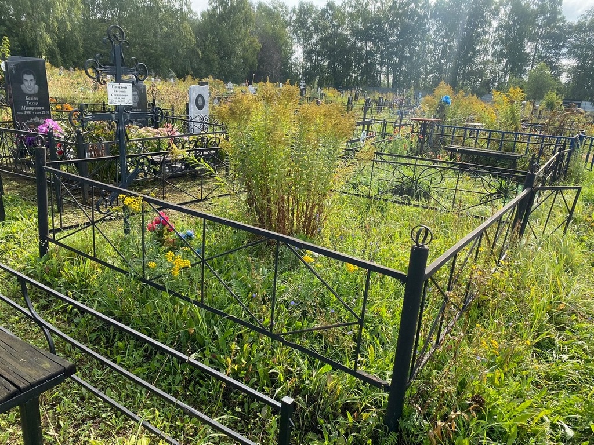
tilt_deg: -20.6
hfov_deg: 67.3
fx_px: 446
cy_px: 222
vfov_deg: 53.1
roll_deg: -5.5
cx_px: 297
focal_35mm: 26
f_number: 1.8
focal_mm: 4.25
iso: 32
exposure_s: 1/833
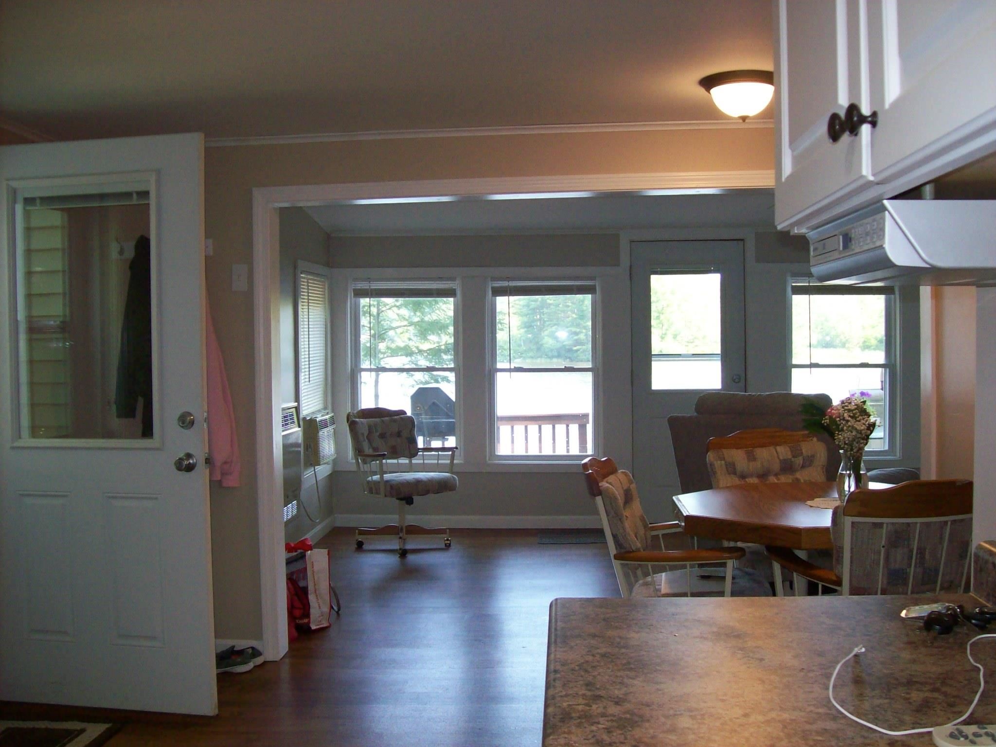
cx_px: 498
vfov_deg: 39.7
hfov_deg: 51.4
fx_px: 1036
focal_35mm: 36
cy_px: 374
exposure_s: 1/64
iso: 200
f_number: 2.7
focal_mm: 6
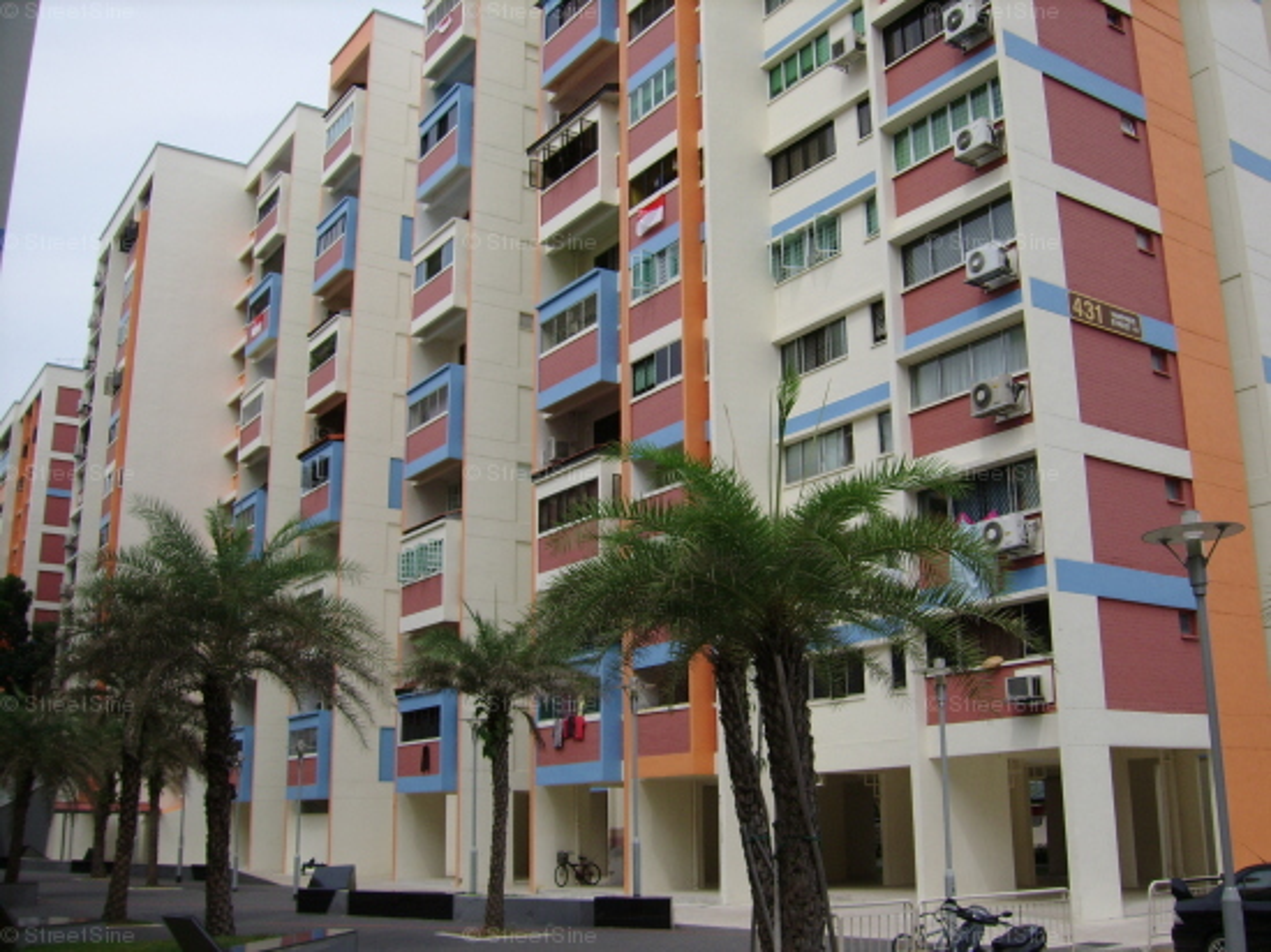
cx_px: 636
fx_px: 1285
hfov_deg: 52.6
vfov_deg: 40.7
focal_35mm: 35
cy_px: 476
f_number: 5.8
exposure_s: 1/545
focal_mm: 5.95
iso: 50
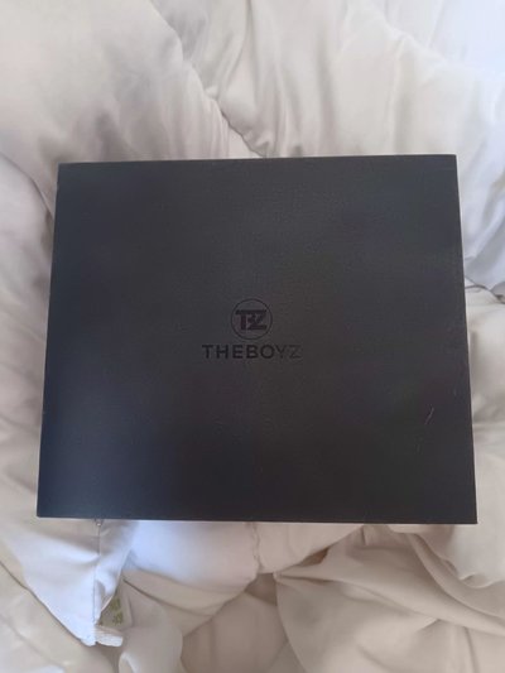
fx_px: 506
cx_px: 252
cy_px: 336
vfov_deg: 67.3
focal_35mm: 26
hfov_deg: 53.1
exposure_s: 1/20.4
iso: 250
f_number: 1.8
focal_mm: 3.98
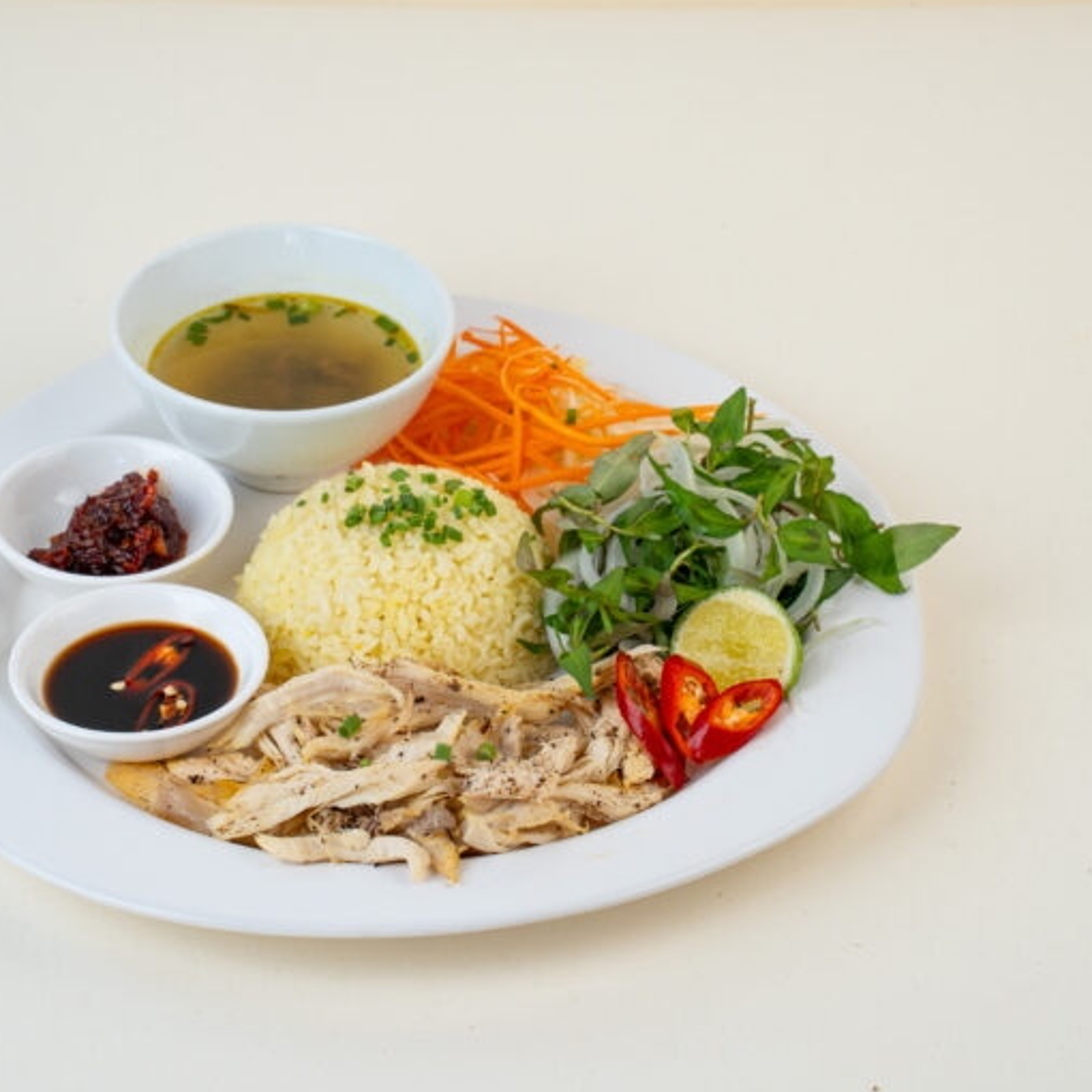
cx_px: 430
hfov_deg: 18.1
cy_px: 546
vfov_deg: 18.1
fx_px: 3426
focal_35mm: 96
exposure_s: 1/200
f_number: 10
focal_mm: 75
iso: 800
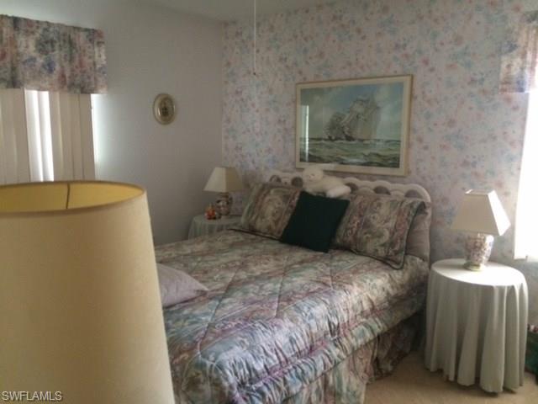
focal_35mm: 29
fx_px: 451
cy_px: 202
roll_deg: -0.2
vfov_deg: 48.2
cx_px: 269
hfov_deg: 61.7
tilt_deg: -8.4
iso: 320
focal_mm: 4.15
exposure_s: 1/15
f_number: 2.2
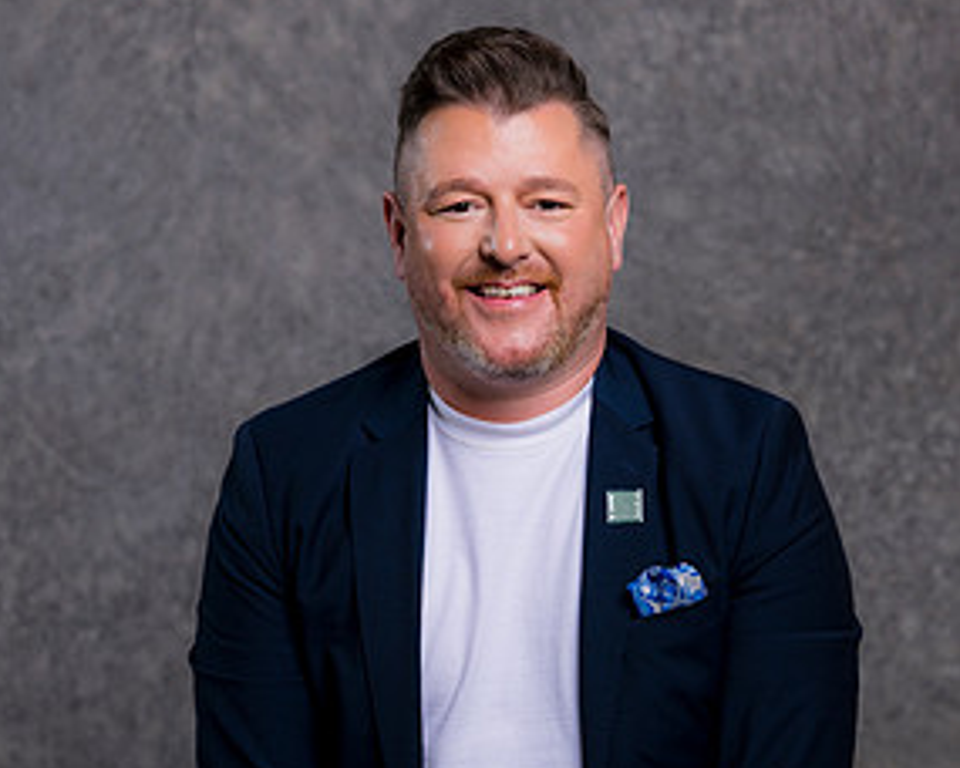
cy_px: 630
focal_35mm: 126
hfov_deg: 15.3
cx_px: 458
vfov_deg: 12.2
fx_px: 3580
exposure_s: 1/200
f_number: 5
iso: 100
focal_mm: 85
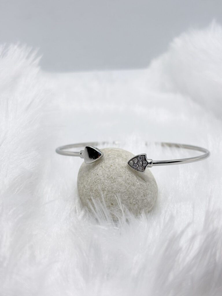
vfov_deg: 36.8
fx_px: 445
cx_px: 111
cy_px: 148
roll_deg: +1.6
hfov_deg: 28.0
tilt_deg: -28.1
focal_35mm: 52
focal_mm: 5.96
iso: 32
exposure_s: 1/441
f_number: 1.6
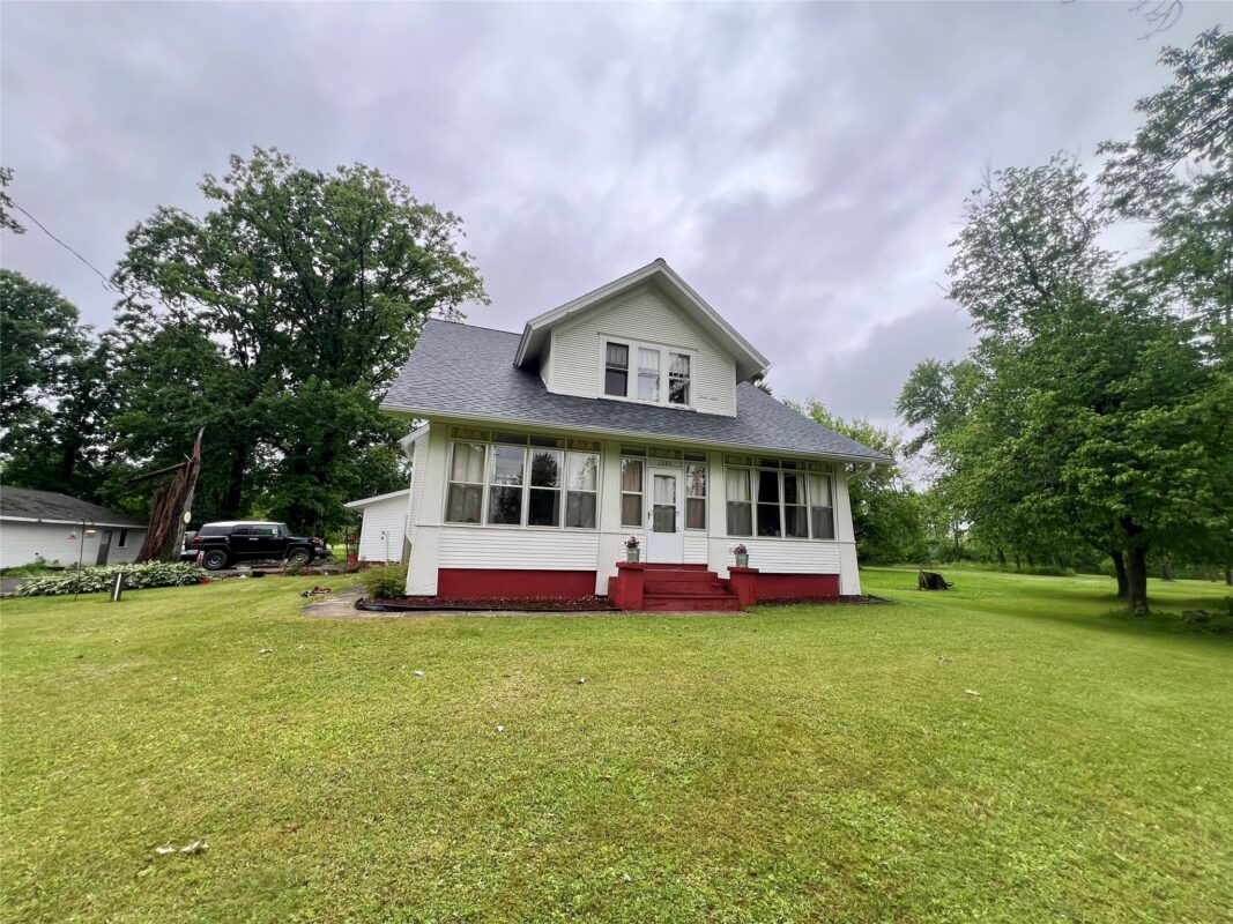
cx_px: 616
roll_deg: -1.3
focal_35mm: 13
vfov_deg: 89.9
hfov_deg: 106.2
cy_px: 462
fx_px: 463
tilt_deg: +10.6
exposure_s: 1/224
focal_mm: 1.57
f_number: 1.8
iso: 32
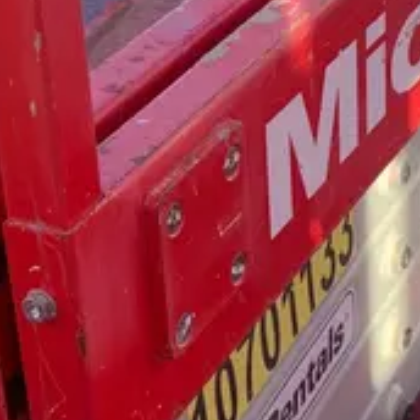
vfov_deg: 17.7
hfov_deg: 17.7
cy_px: 162
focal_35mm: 98
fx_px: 1345
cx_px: 171
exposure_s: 1/287
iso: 25
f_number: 1.8
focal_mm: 4.25
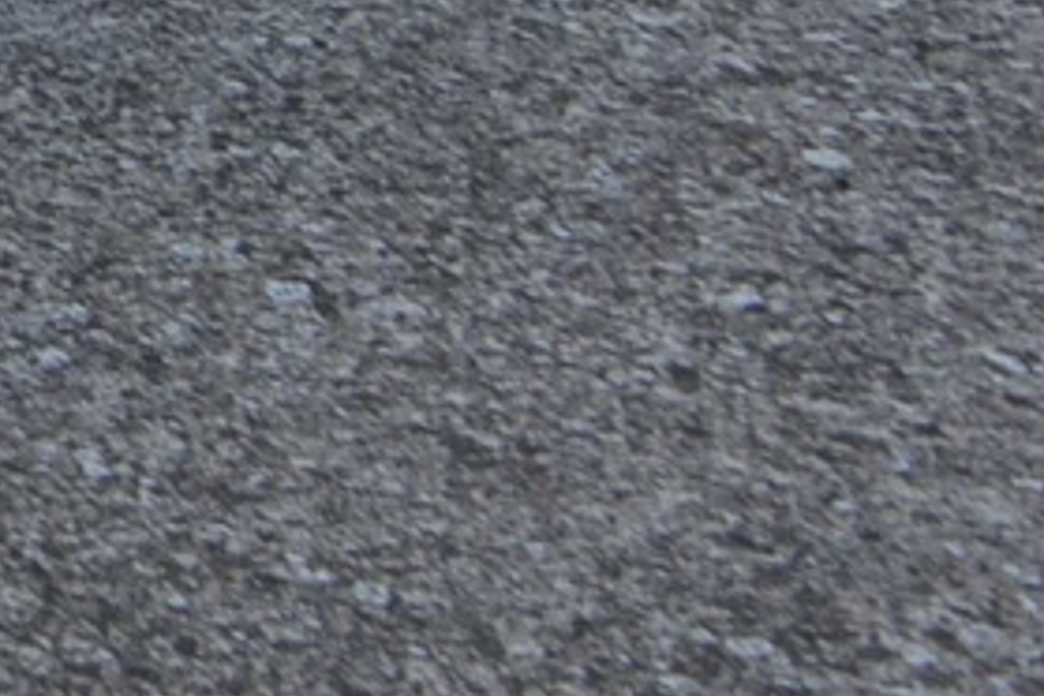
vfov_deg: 5.7
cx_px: -2496
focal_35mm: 211
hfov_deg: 7.9
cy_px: -1897
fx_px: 6119
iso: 400
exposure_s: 1/250
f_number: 8
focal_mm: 28
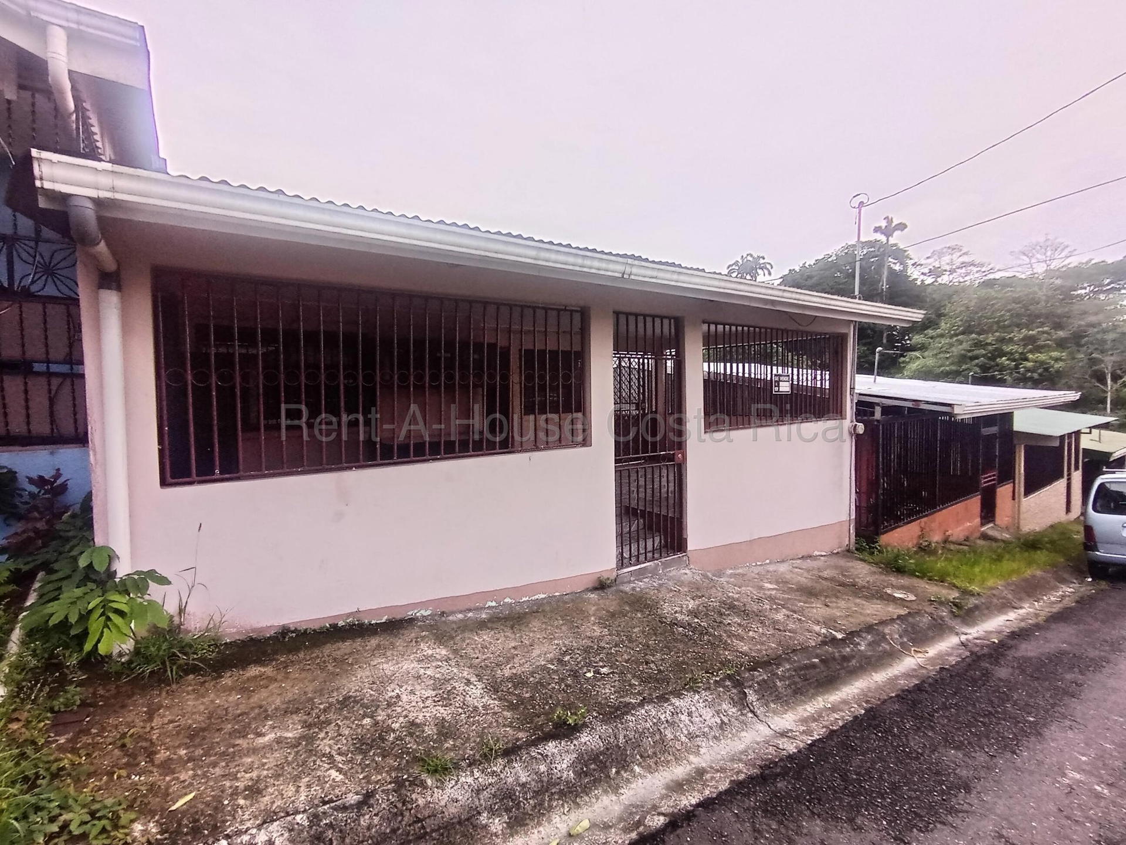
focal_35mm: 17
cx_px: 563
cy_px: 422
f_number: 2.2
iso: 100
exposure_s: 1/190
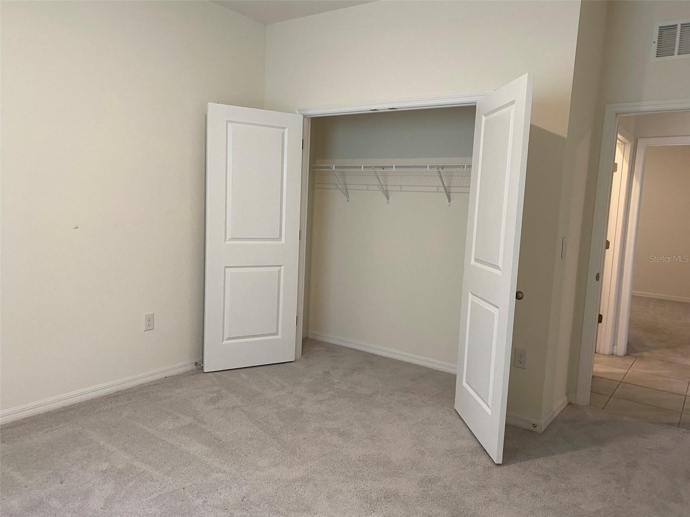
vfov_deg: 53.1
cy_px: 258
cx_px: 345
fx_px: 518
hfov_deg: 67.3
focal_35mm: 26
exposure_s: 1/60
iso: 125
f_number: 1.8
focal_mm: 4.25
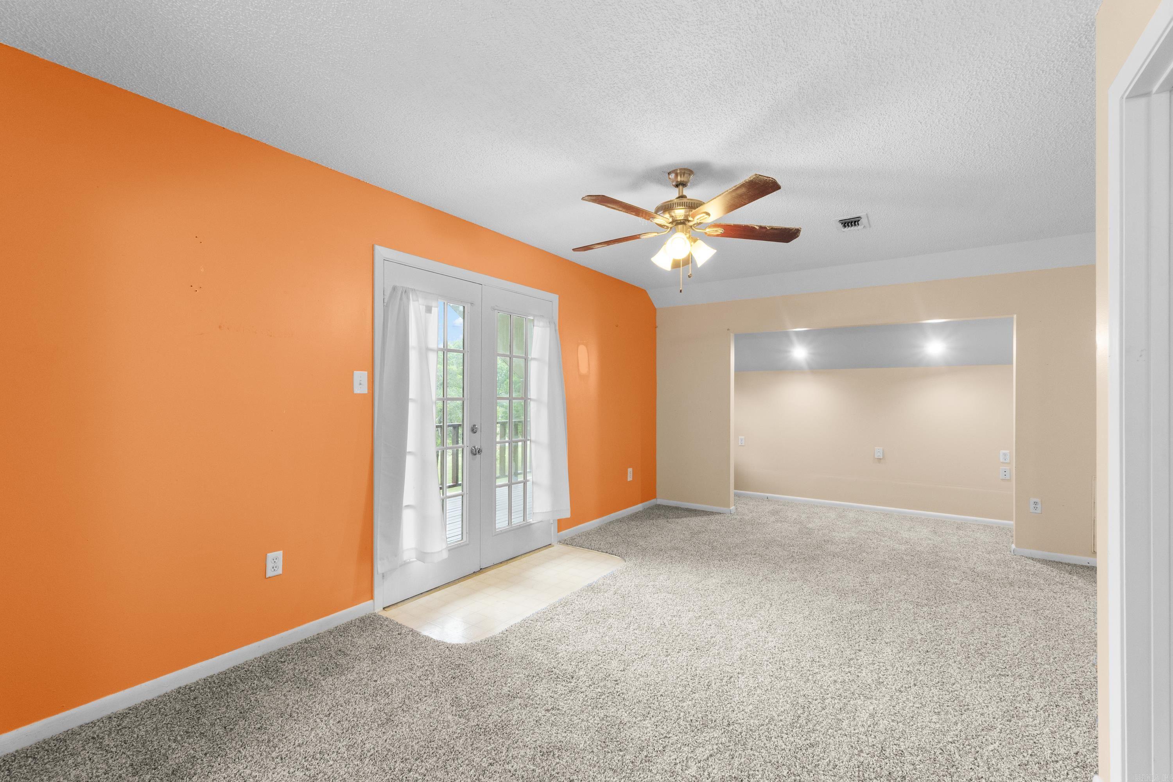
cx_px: 586
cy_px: 391
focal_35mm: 15
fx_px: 489
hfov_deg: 100.4
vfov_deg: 77.3
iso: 320
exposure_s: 1/2.5
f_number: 7.1
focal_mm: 10
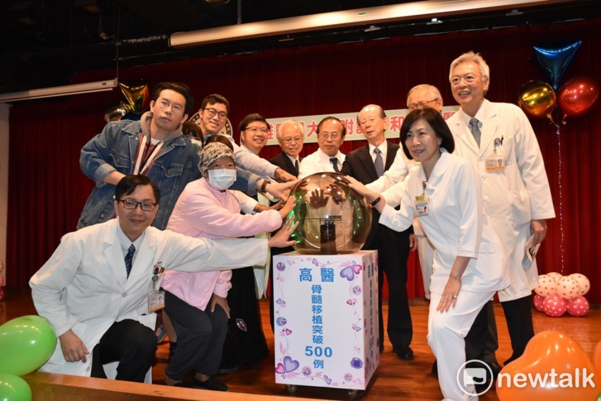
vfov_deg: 43.7
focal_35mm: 30
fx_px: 501
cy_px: 200
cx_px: 300
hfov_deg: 61.9
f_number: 4
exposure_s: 1/200
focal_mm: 20
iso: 1600
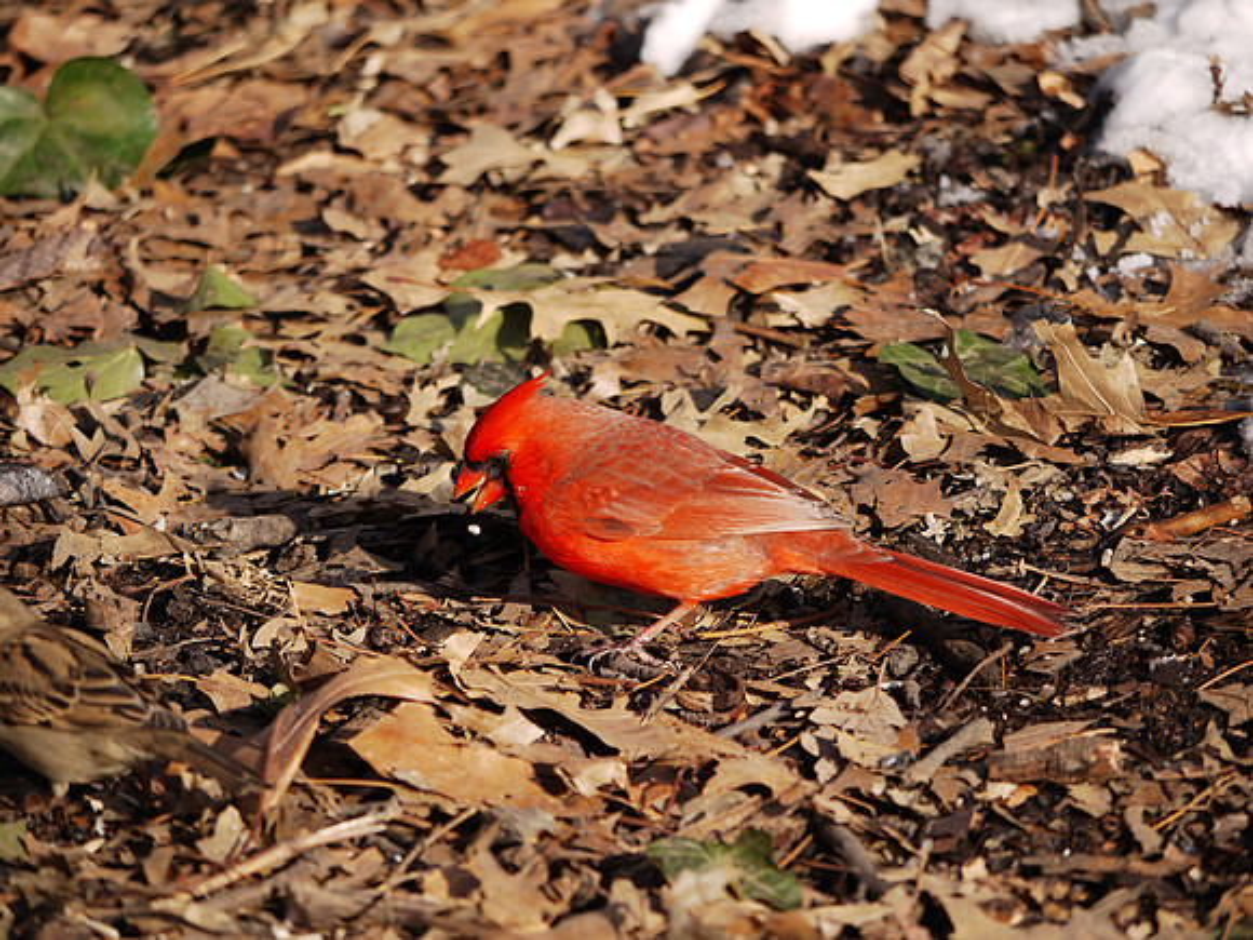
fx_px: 14841
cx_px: 626
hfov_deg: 4.8
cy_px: 470
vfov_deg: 3.6
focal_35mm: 410
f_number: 5
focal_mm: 205
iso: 100
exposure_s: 1/400
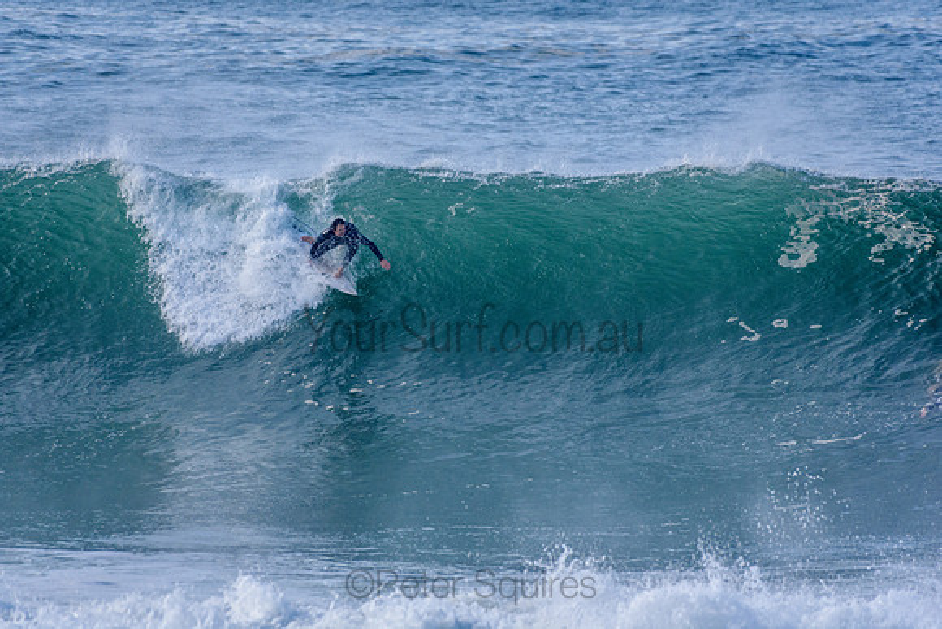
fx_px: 19629
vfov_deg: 1.8
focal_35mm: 750
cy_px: 314
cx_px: 471
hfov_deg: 2.7
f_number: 5.6
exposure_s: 1/2000
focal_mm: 500
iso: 500
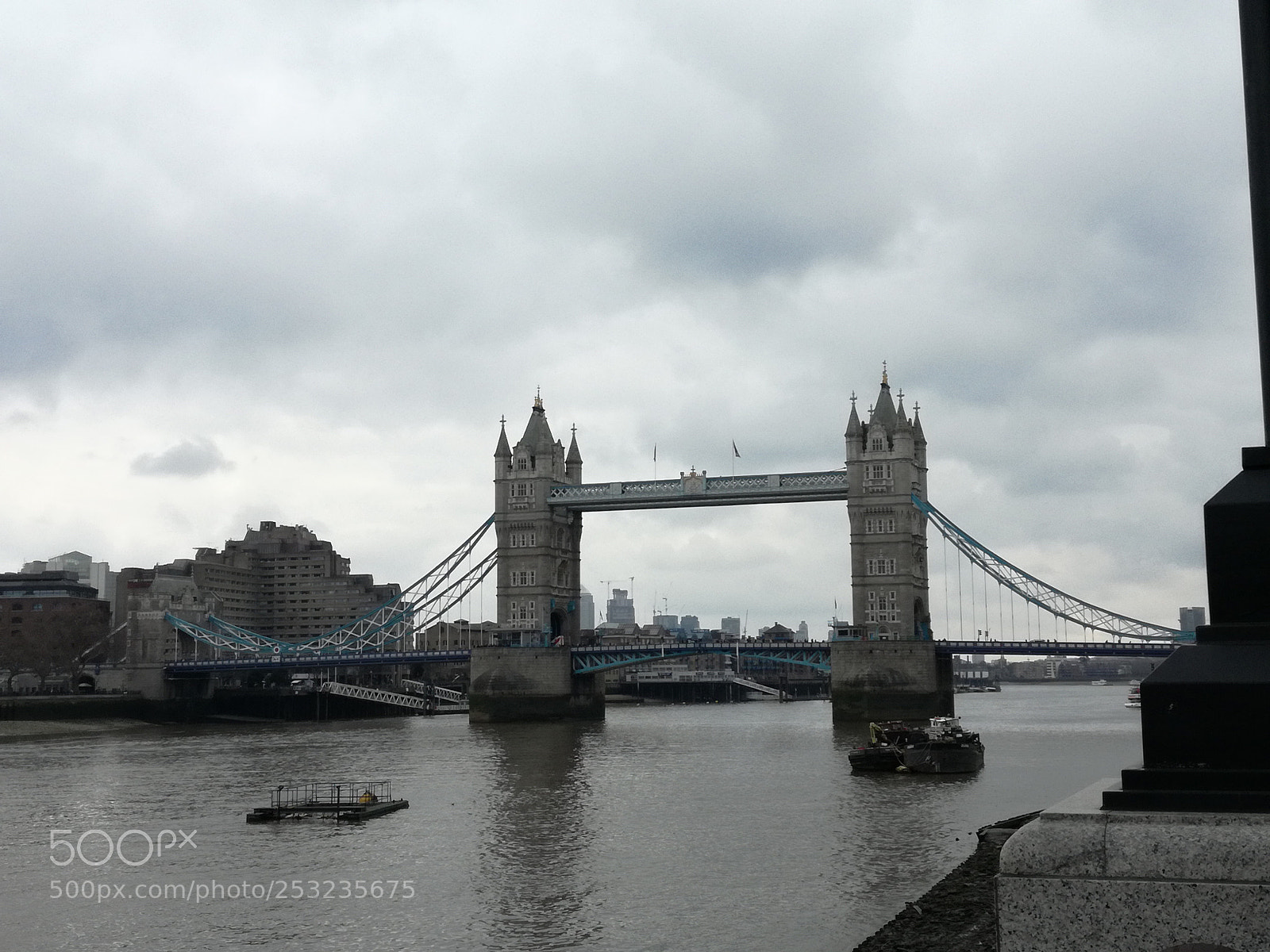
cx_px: 635
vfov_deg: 32.9
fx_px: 1614
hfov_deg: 42.9
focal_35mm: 44
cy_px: 476
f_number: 2
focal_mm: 3.79
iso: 50
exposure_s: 1/797
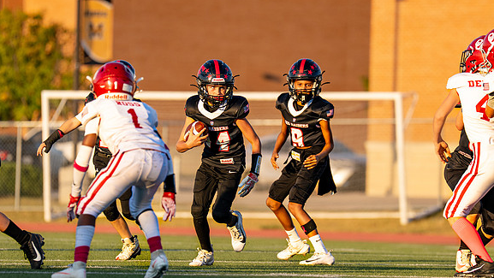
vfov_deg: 2.8
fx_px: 5621
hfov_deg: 5.0
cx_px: 285
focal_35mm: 429
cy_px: 165
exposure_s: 1/1000
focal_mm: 200
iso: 100
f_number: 2.8
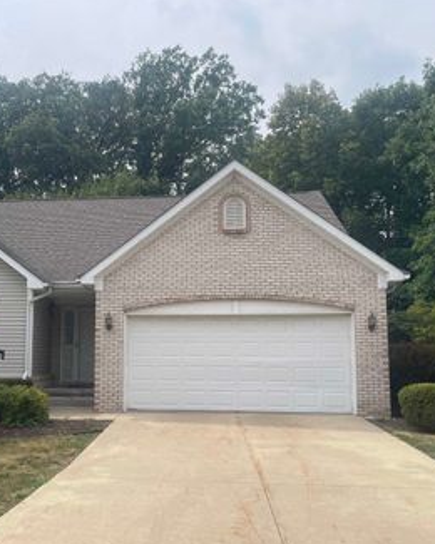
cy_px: 305
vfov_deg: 46.7
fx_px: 628
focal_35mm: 39
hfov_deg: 37.6
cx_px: 127
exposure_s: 1/4000
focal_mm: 4.2
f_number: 1.6
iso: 32
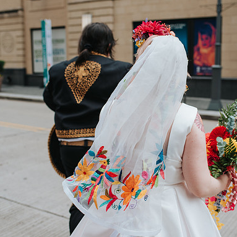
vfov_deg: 37.6
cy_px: 118
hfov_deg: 37.2
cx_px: 158
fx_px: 349
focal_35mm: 45
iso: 320
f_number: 3.5
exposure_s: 1/1250
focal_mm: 35
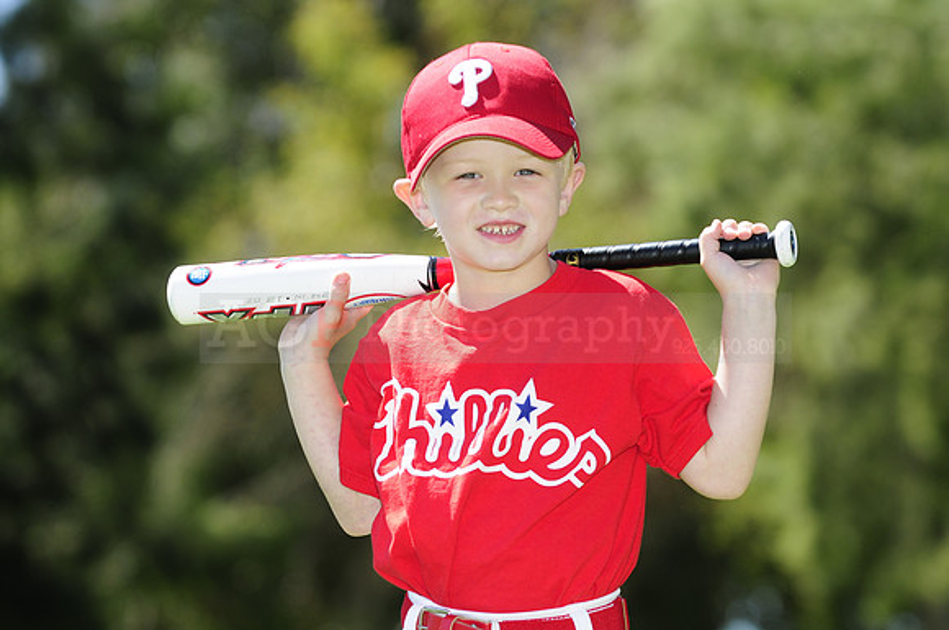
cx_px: 474
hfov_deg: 12.5
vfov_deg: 8.3
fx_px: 4343
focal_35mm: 165
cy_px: 315
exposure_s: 1/1000
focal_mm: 110
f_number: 3.5
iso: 200
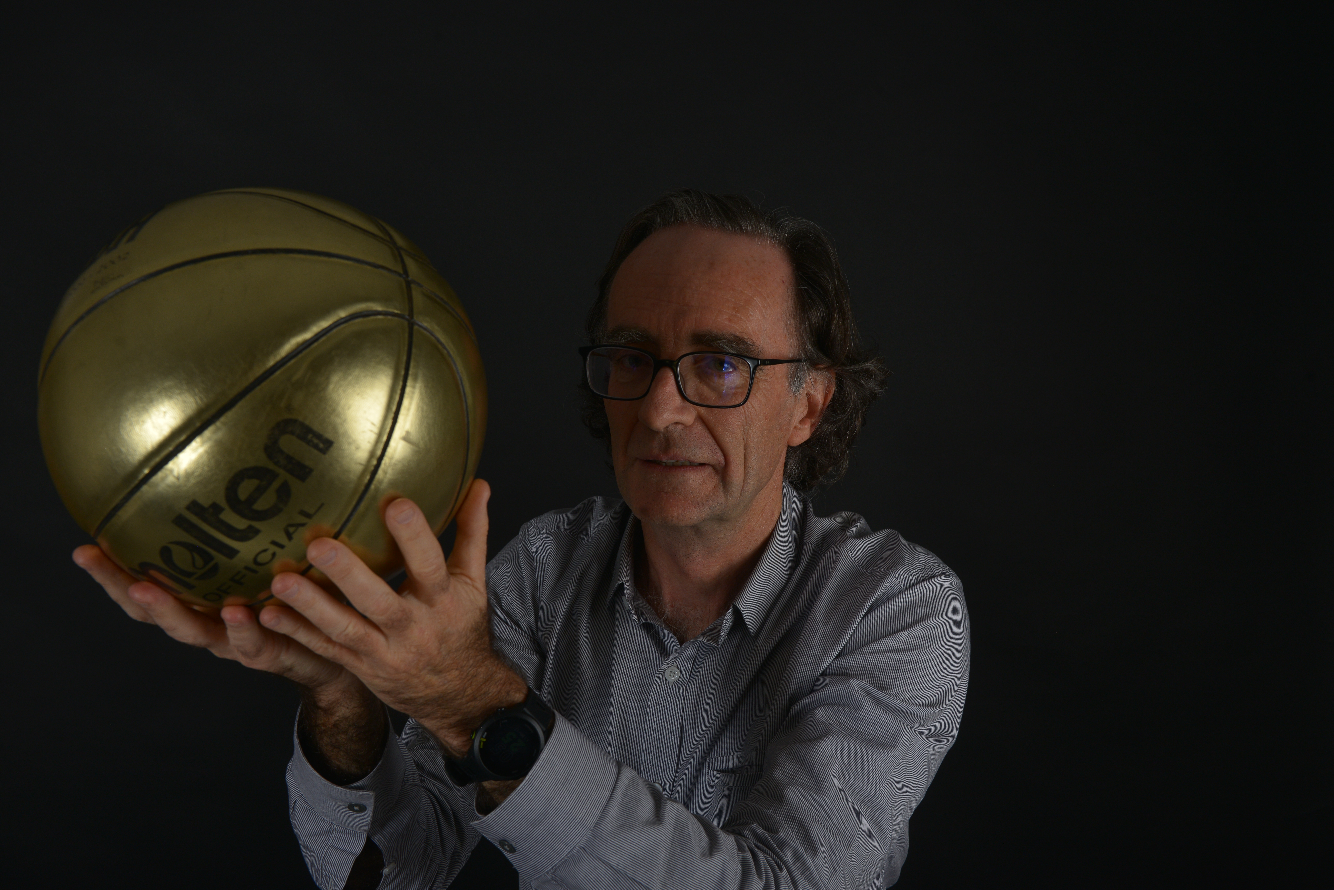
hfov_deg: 54.4
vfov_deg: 37.9
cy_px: 445
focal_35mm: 35
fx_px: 1297
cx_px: 667
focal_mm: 35
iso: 250
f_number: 9
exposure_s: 1/200
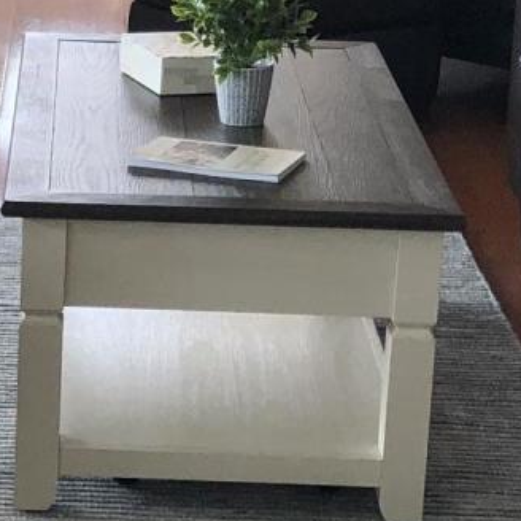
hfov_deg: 11.5
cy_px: 262
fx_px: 2571
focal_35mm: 151
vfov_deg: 11.6
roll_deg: -2.6
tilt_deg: -16.5
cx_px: 40
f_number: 1.8
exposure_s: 1/120
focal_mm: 3.99
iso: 40
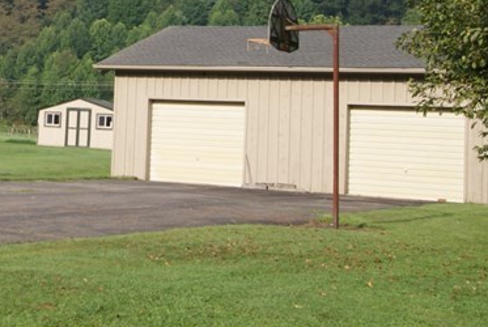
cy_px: -14
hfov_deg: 22.1
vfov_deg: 15.4
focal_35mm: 87
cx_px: -52
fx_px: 1181
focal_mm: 20
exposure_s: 1/80
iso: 100
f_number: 9
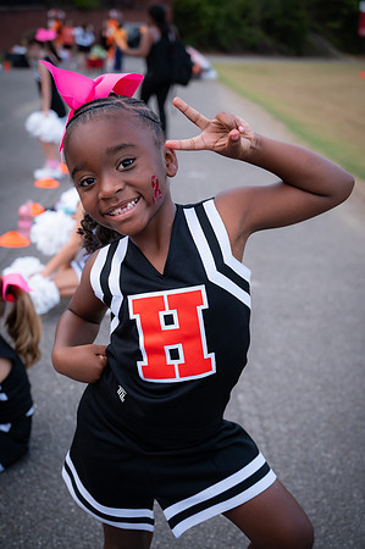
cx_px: 182
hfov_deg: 28.6
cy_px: 274
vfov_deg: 42.0
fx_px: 716
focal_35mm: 47
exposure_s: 1/400
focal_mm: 47
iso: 640
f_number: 4
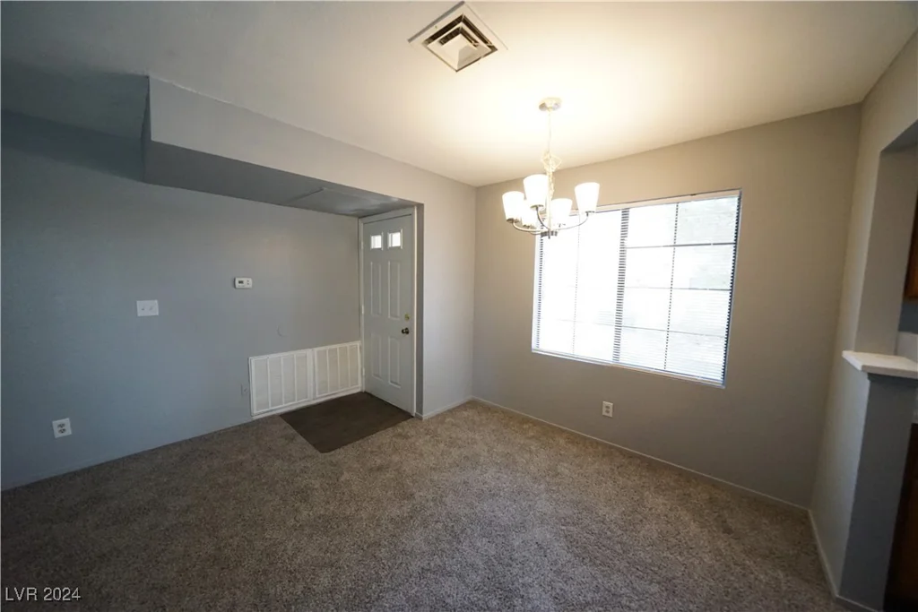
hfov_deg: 112.6
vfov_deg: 90.0
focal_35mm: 12
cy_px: 306
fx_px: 306
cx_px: 459
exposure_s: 1/250
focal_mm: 12
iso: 6400
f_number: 6.3
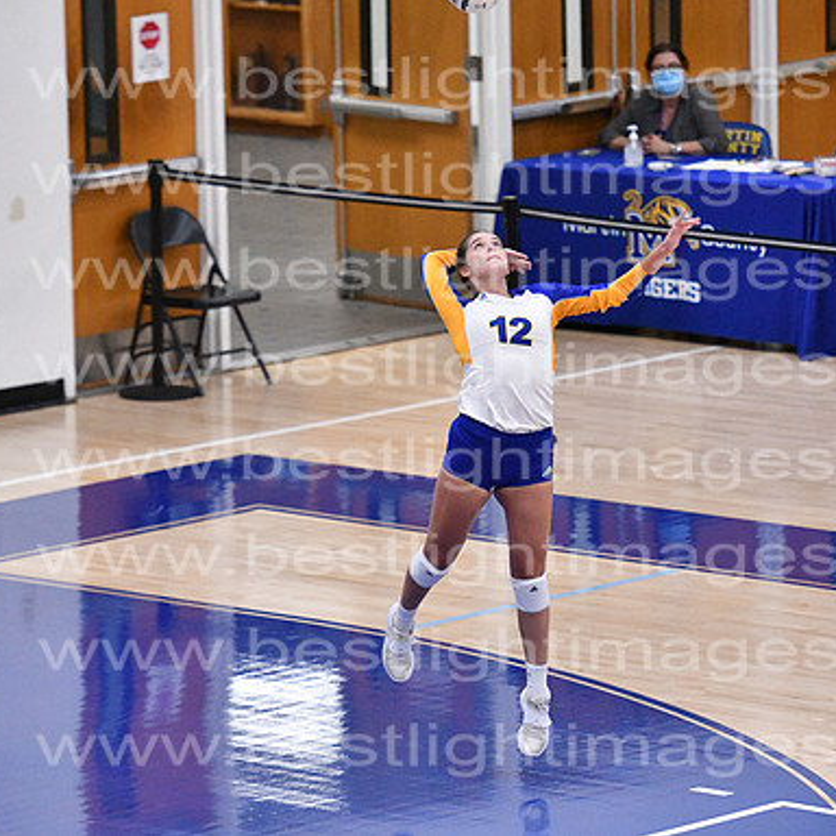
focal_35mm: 308
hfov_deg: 5.7
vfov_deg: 5.7
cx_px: 531
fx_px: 8416
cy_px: 417
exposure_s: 1/1000
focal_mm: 160
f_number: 3.2
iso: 6400
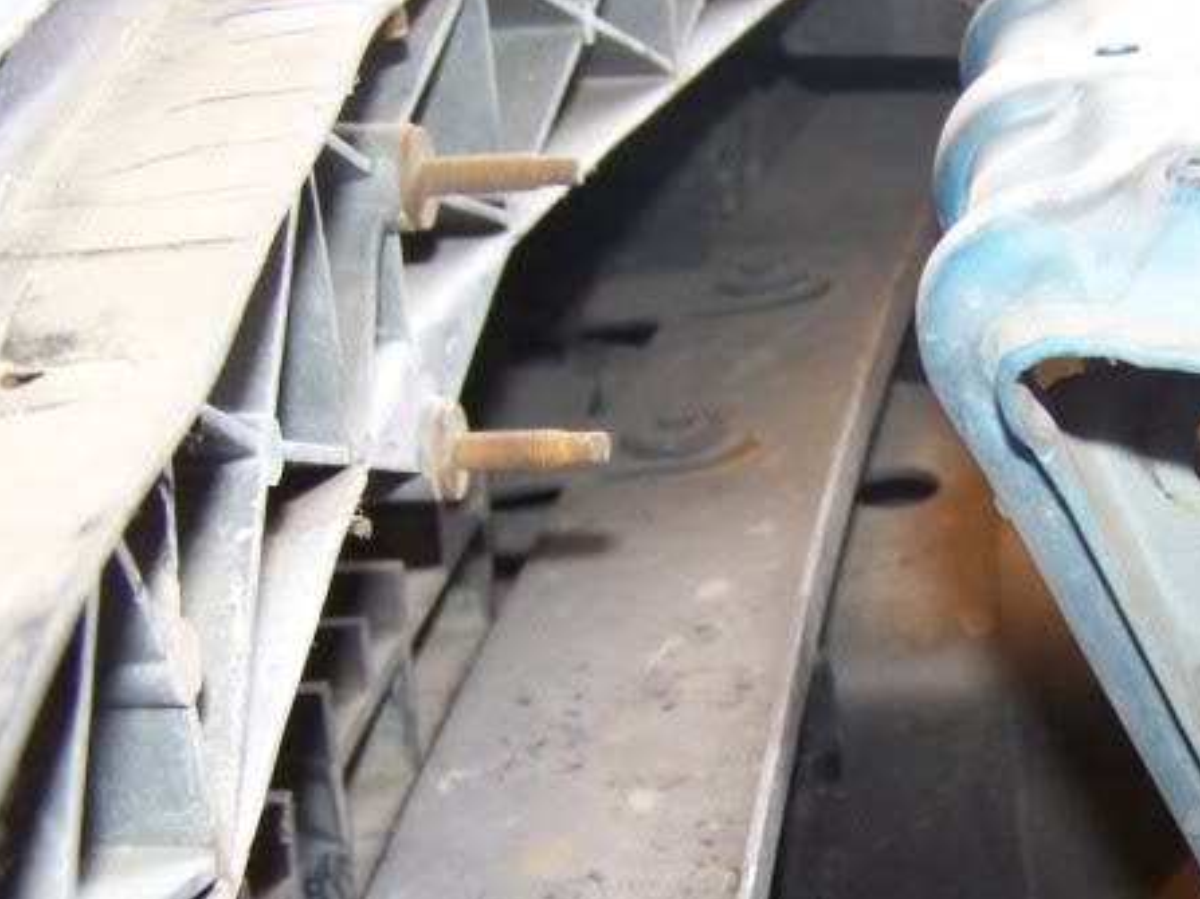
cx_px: 958
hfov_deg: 28.0
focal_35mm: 68
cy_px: 606
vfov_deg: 21.5
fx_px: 2357
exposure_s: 1/30
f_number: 2.8
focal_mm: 6.3
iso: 200
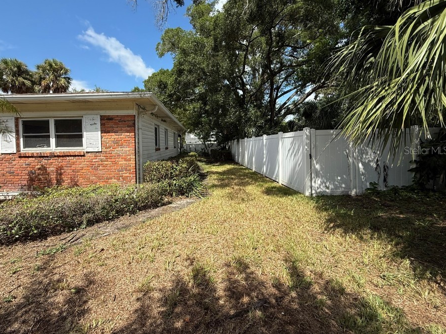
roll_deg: +0.9
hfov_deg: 94.0
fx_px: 206
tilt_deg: -1.3
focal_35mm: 16
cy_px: 150
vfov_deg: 77.9
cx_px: 196
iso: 50
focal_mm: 2.22
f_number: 2.2
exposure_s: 1/1464
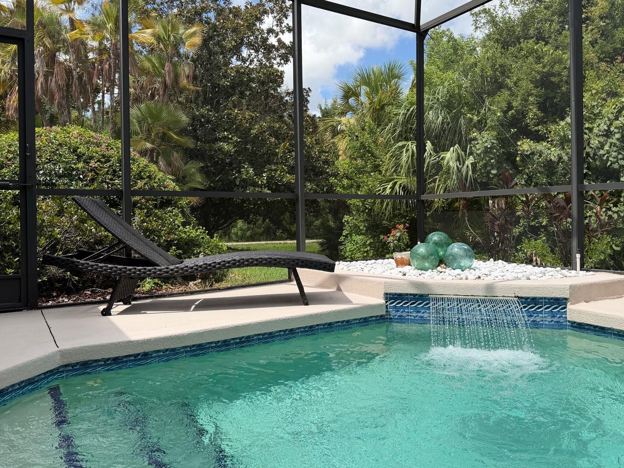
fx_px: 487
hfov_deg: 65.3
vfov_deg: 51.3
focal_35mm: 27
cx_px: 327
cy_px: 217
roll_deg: +0.8
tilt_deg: -0.5
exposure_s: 1/1855
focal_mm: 6.76
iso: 80
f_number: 1.78
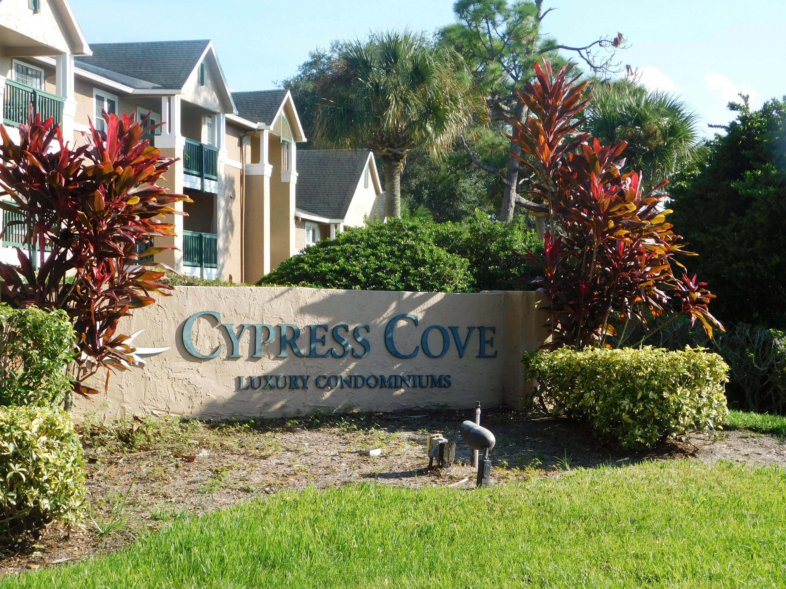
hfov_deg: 29.4
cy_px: 294
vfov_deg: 22.3
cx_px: 393
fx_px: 1499
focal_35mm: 66
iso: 125
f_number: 4.2
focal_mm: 11.7
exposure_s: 1/400
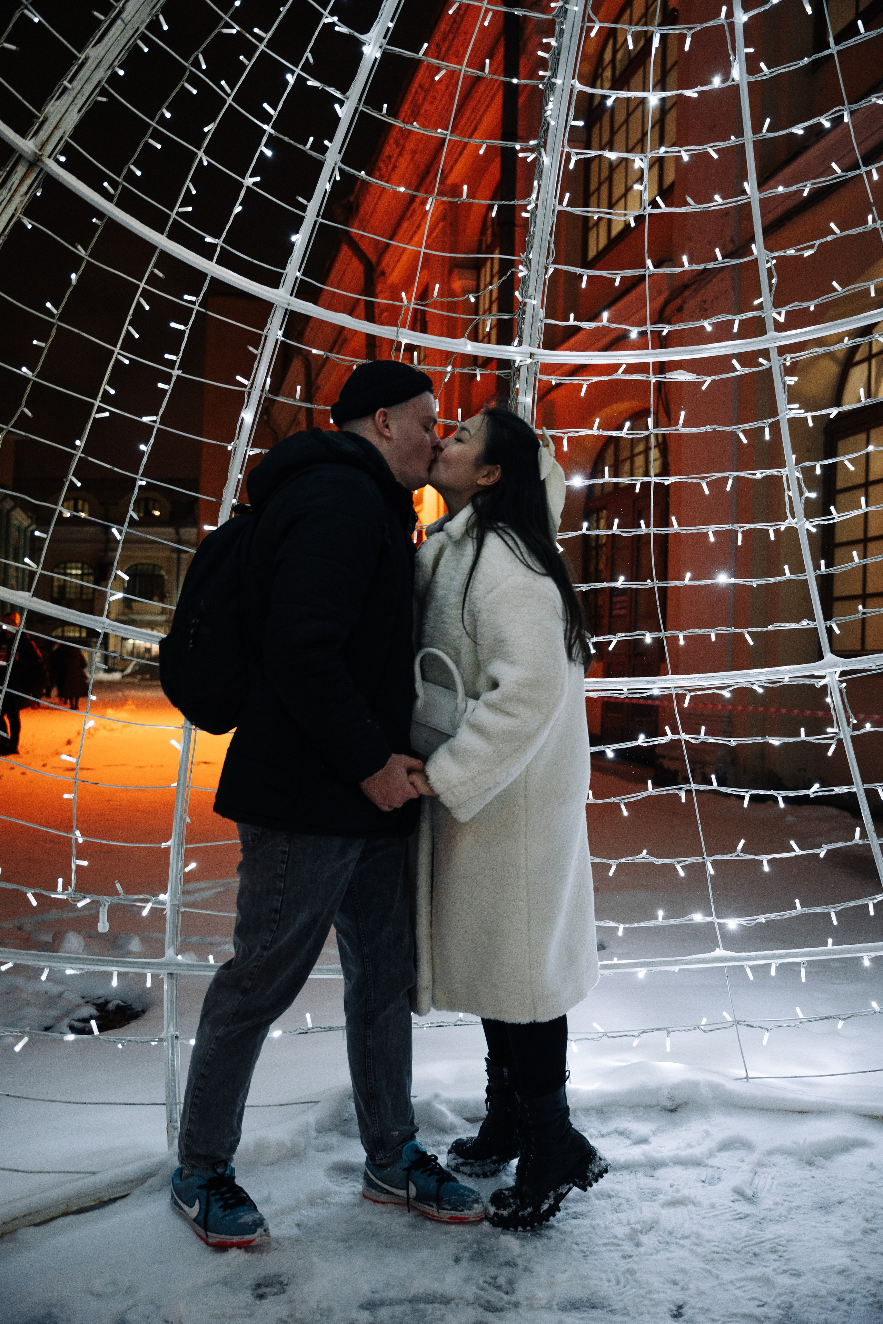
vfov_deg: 57.1
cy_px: 662
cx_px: 442
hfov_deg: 39.9
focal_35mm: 33
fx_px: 1218
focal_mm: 33.1
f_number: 2.8
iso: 1600
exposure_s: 1/200
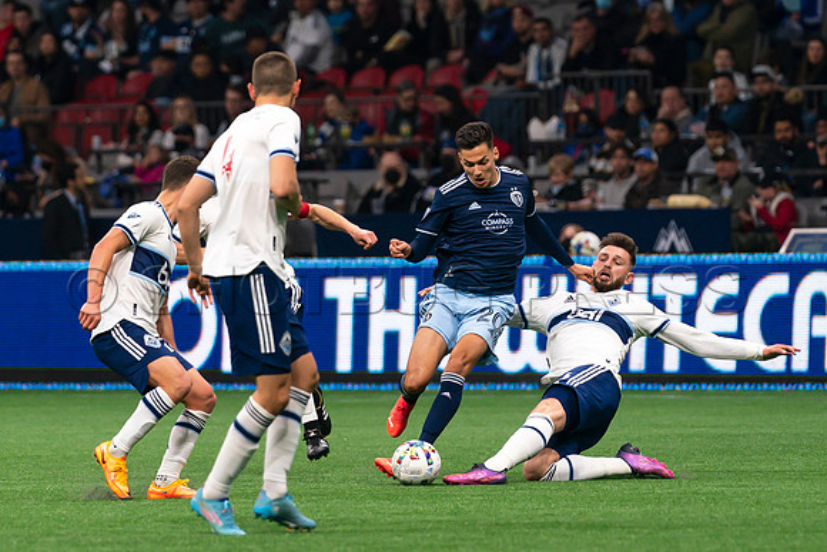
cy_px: 321
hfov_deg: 4.0
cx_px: 344
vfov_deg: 2.7
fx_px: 11890
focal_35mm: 517
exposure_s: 1/800
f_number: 4.5
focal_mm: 280
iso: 1000
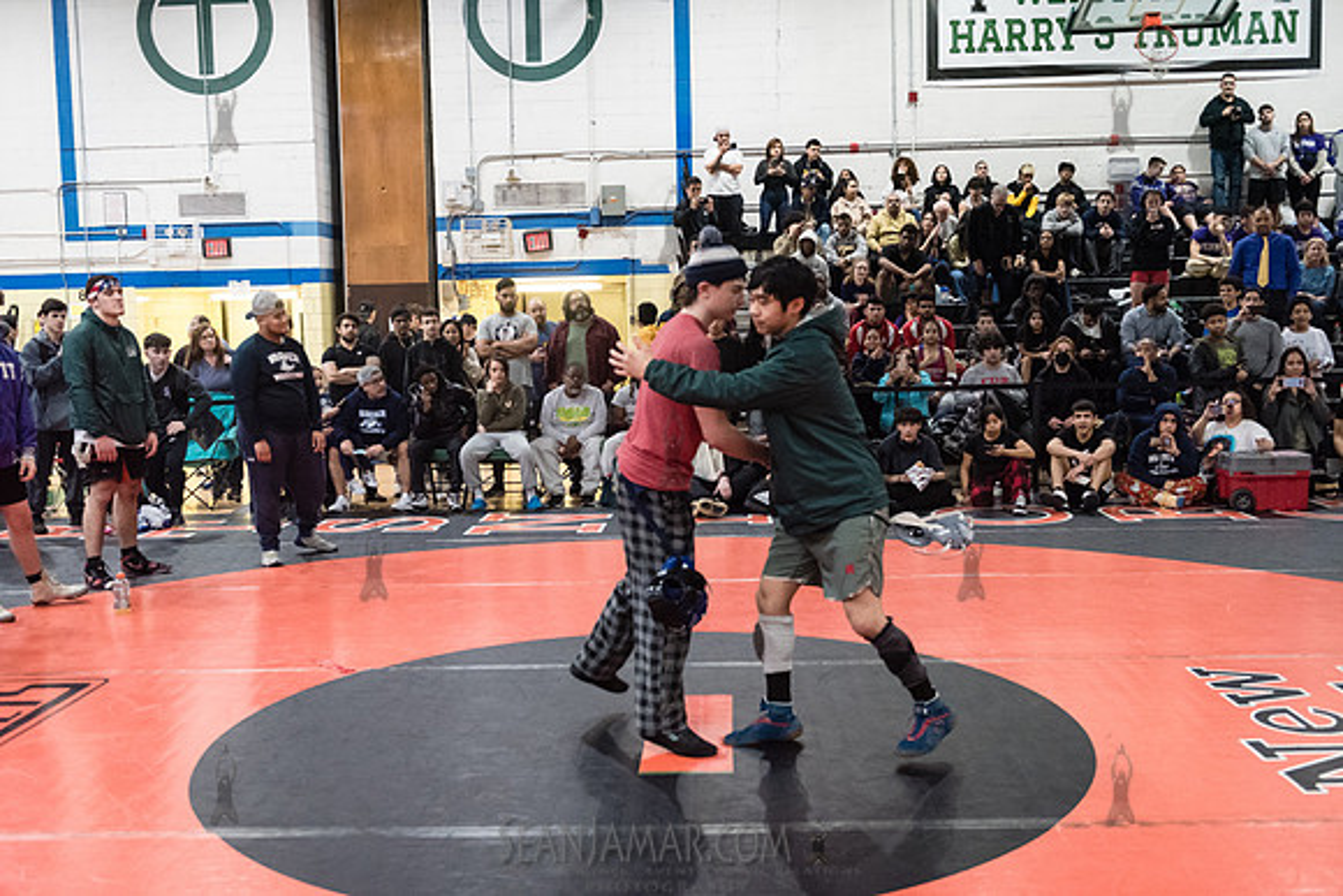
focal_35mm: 35
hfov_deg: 54.4
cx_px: 672
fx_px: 1306
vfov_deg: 37.9
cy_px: 448
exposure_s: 1/320
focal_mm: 35
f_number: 3.2
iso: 8000
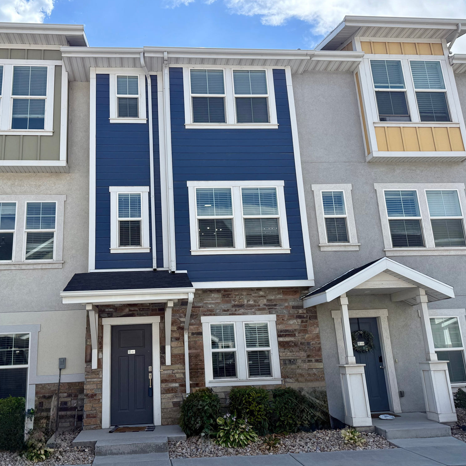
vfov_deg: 55.6
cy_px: 232
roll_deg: +2.5
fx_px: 442
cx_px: 188
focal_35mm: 29
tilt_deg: +11.5
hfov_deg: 55.2
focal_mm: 6.76
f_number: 1.78
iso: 100
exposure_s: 1/4405
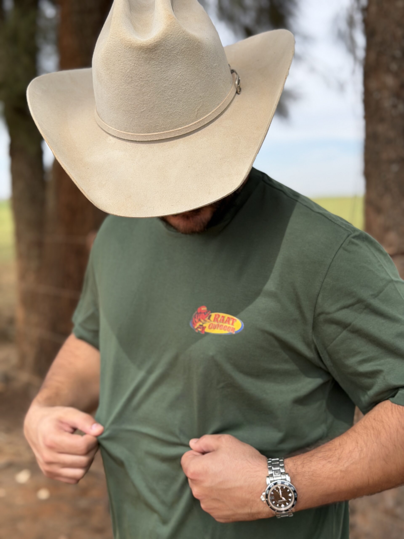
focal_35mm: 48
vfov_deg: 39.7
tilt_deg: -4.0
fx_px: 747
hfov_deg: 30.3
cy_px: 270
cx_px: 202
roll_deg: +0.7
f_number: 1.78
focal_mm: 6.76
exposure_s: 1/2667
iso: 64
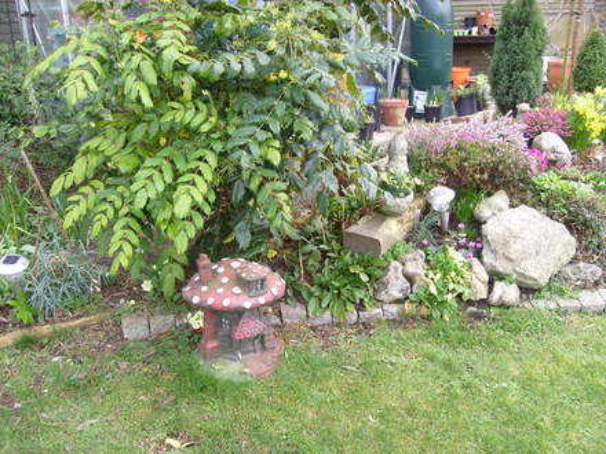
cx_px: 303
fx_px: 613
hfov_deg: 52.6
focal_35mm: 35
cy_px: 227
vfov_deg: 40.7
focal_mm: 5.8
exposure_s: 1/125
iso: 80
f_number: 2.8
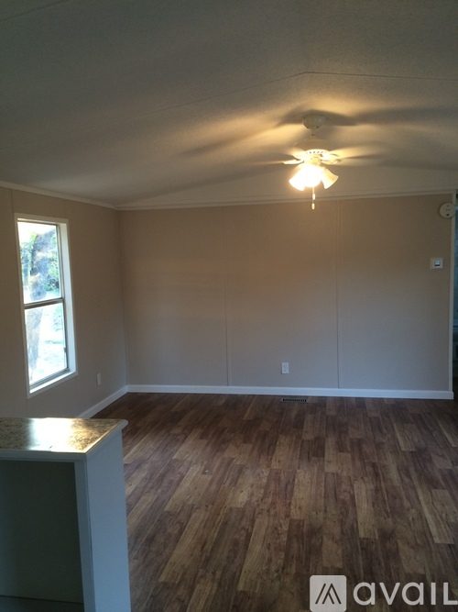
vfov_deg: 61.7
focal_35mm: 29
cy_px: 306
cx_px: 229
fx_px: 512
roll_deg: +2.5
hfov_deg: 48.2
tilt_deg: -6.1
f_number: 2.2
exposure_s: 1/30
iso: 100
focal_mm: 4.15
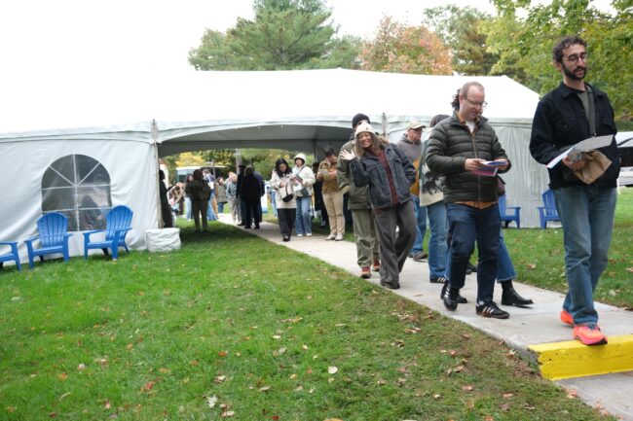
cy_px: 210
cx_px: 316
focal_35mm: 32
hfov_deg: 58.7
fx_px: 562
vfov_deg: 41.1
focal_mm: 21.2
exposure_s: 1/125
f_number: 4
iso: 125
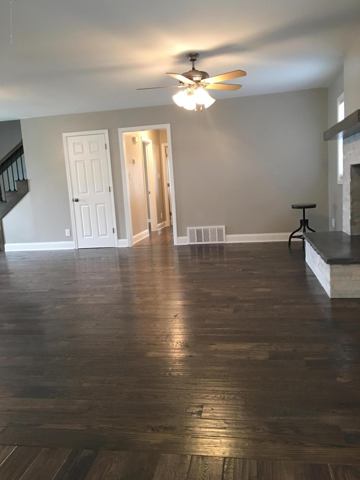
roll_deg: +4.1
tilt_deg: -7.9
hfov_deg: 48.2
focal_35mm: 29
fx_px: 402
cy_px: 240
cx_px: 180
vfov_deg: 61.7
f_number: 2.2
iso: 100
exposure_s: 1/15
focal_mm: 4.15
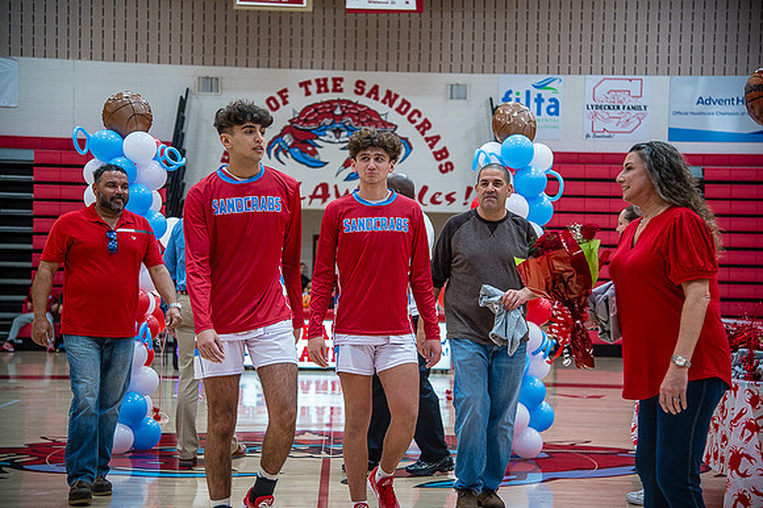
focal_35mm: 66
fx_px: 1398
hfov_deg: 30.5
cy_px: 254
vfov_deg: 20.6
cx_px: 382
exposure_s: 1/320
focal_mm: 66
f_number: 4
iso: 2000
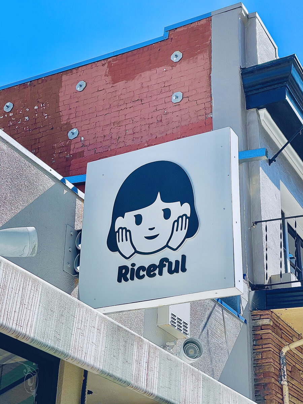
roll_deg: -2.8
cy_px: 202
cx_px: 152
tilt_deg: +28.4
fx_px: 747
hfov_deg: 22.9
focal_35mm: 64
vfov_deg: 30.3
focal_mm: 7.5
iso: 20
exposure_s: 1/1248
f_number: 2.2
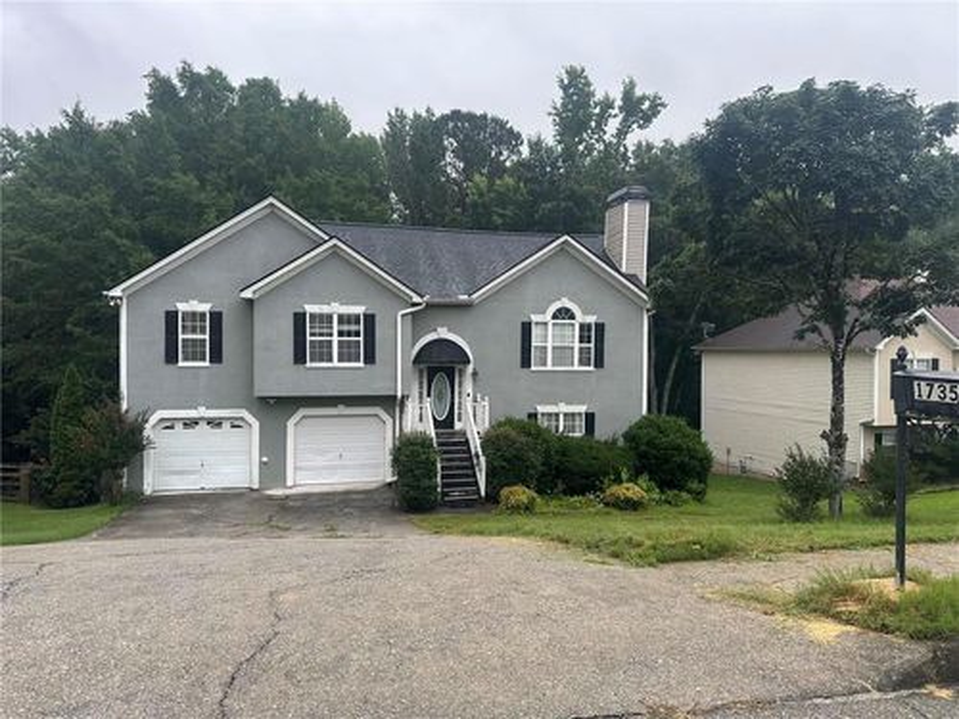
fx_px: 665
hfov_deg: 71.6
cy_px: 360
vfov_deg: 56.8
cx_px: 480
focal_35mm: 24
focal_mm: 6.86
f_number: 1.78
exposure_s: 1/121
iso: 100
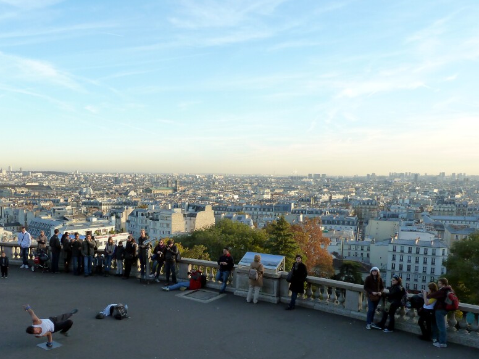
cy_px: 233
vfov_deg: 42.5
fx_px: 457
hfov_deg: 54.8
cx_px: 184
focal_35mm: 33
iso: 125
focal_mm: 4.1
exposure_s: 1/160
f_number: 4
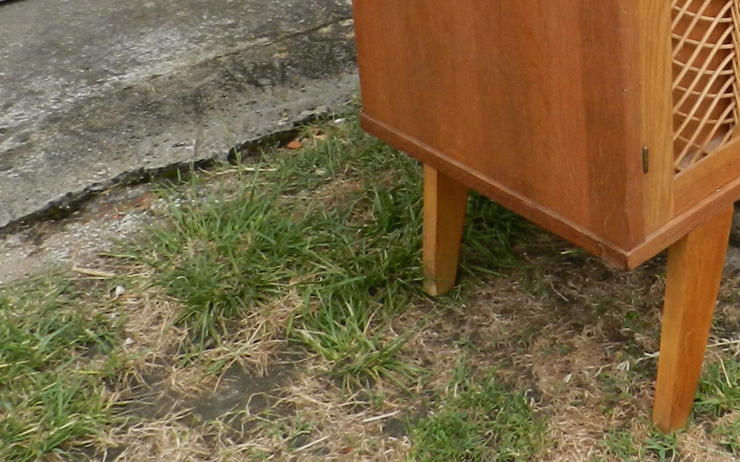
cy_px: -109
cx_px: 722
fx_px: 1472
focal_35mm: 73
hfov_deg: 26.8
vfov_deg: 17.0
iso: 160
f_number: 4
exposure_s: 1/125
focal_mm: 4
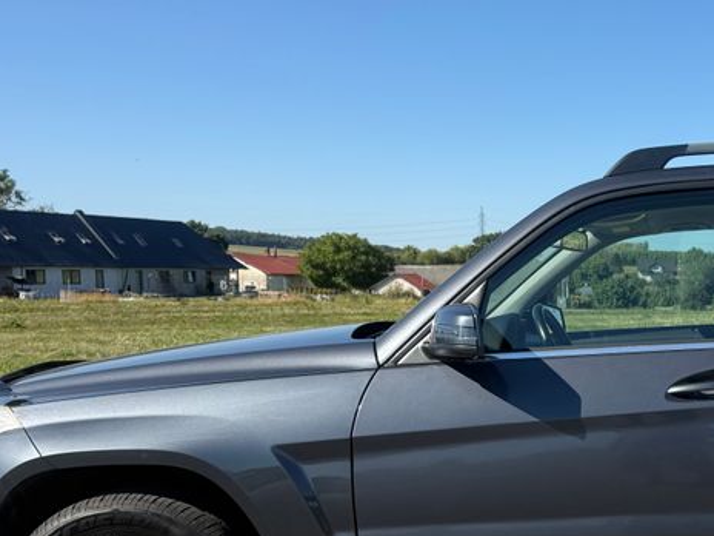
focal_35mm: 53
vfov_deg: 26.9
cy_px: 442
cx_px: 677
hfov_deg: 33.7
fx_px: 1093
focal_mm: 6.76
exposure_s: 1/2907
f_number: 1.78
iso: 80
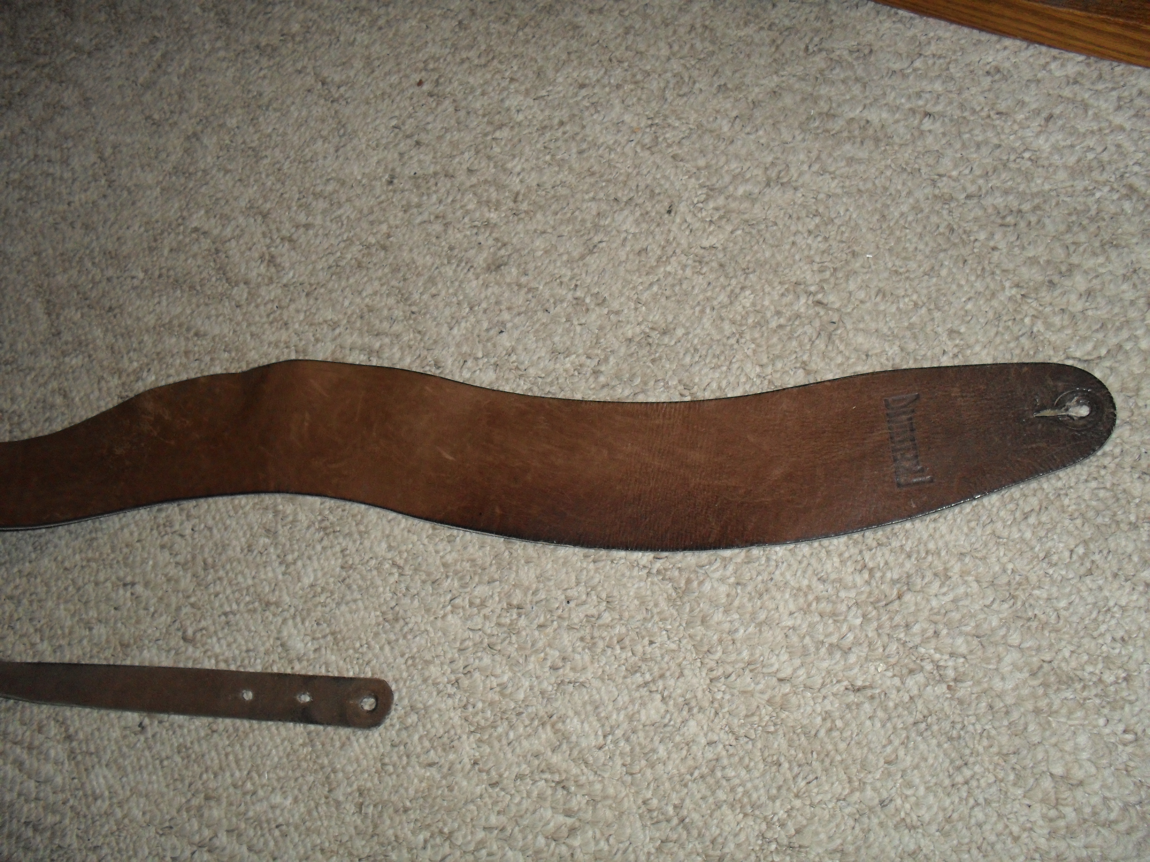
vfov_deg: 40.7
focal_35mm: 35
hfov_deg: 52.6
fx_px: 1163
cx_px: 575
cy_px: 431
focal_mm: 6.3
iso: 200
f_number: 3.2
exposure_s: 1/45
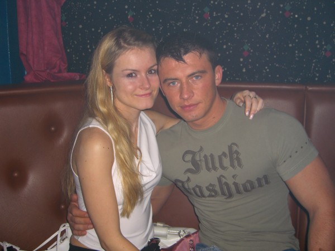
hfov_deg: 49.0
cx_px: 168
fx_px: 368
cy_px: 126
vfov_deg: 37.7
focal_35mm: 38
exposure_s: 1/60
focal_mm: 7.9
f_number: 2.8
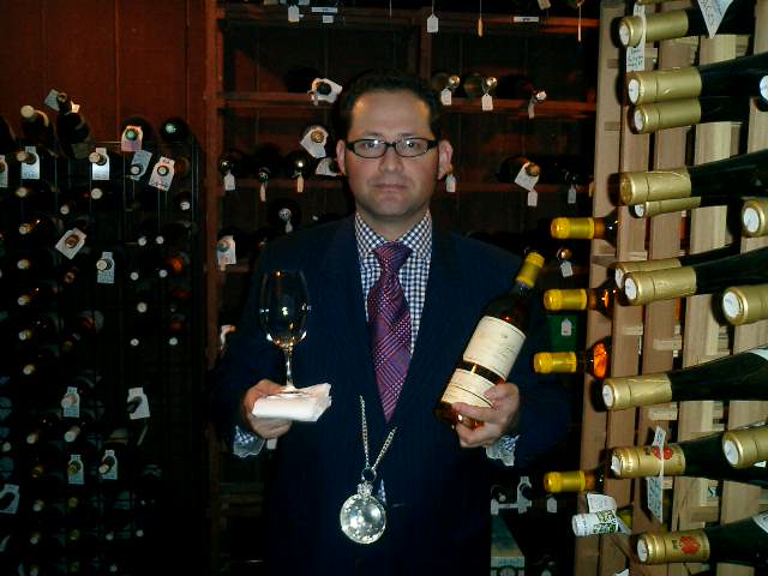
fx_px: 799
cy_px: 288
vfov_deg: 39.7
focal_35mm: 36
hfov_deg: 51.4
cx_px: 384
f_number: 3.2
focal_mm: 7.5
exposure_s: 1/30
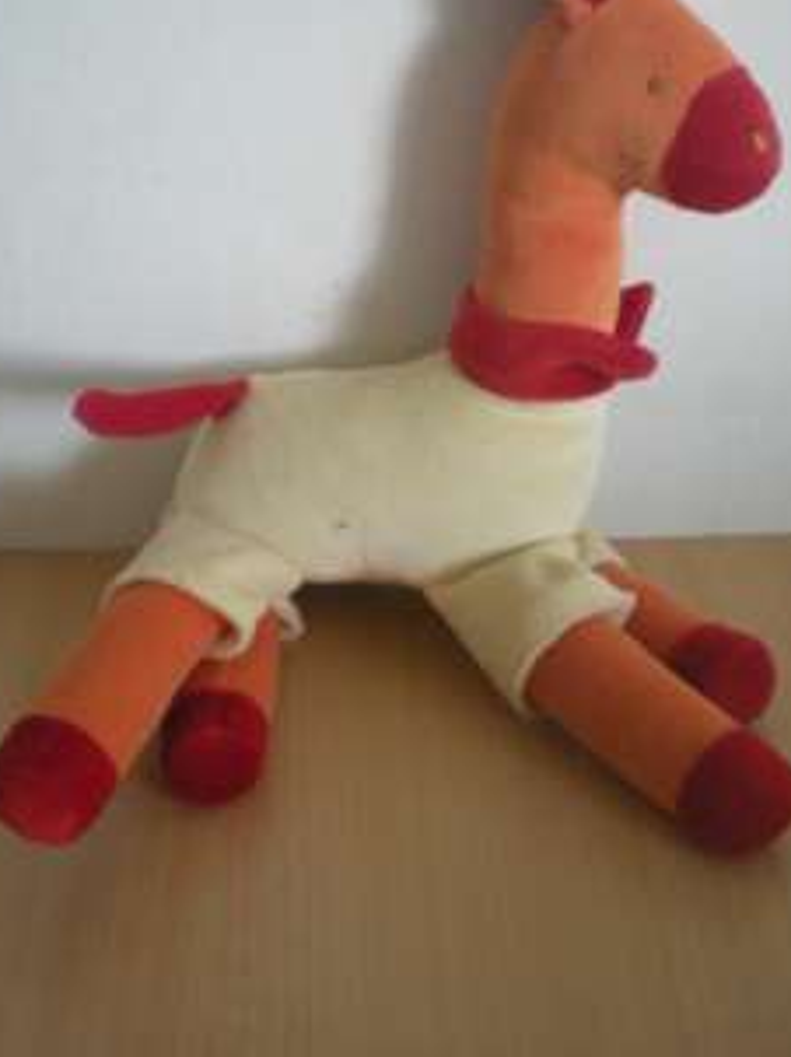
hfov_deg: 29.6
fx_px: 1495
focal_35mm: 49
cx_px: 402
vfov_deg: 38.8
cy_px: 427
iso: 200
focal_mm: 6.3
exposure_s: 1/21.1
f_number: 3.1
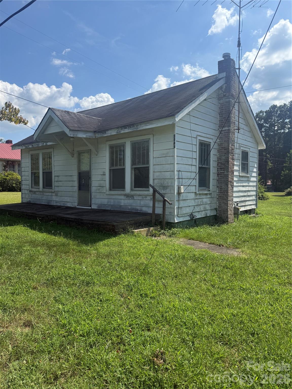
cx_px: 146
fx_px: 270
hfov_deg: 56.8
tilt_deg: -1.4
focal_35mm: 24
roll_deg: -0.9
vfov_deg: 71.6
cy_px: 194
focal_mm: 6.76
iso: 80
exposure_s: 1/5319
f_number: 1.78
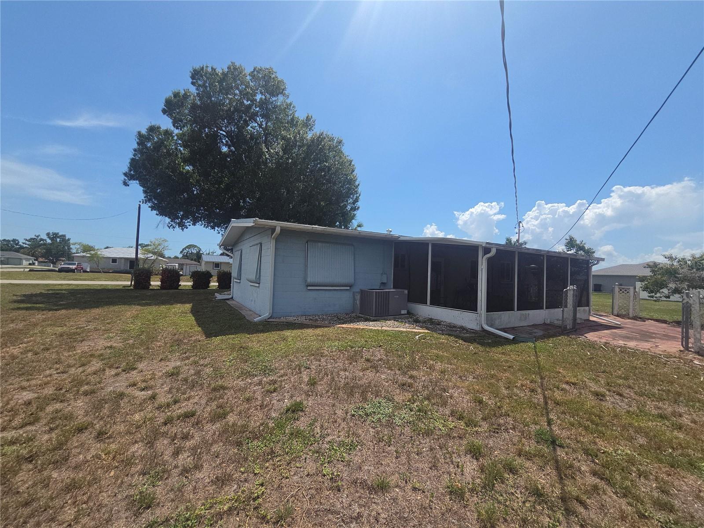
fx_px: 264
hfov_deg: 106.2
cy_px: 264
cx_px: 352
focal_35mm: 13
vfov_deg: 89.9
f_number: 2.2
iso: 50
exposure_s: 1/2099
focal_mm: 2.2
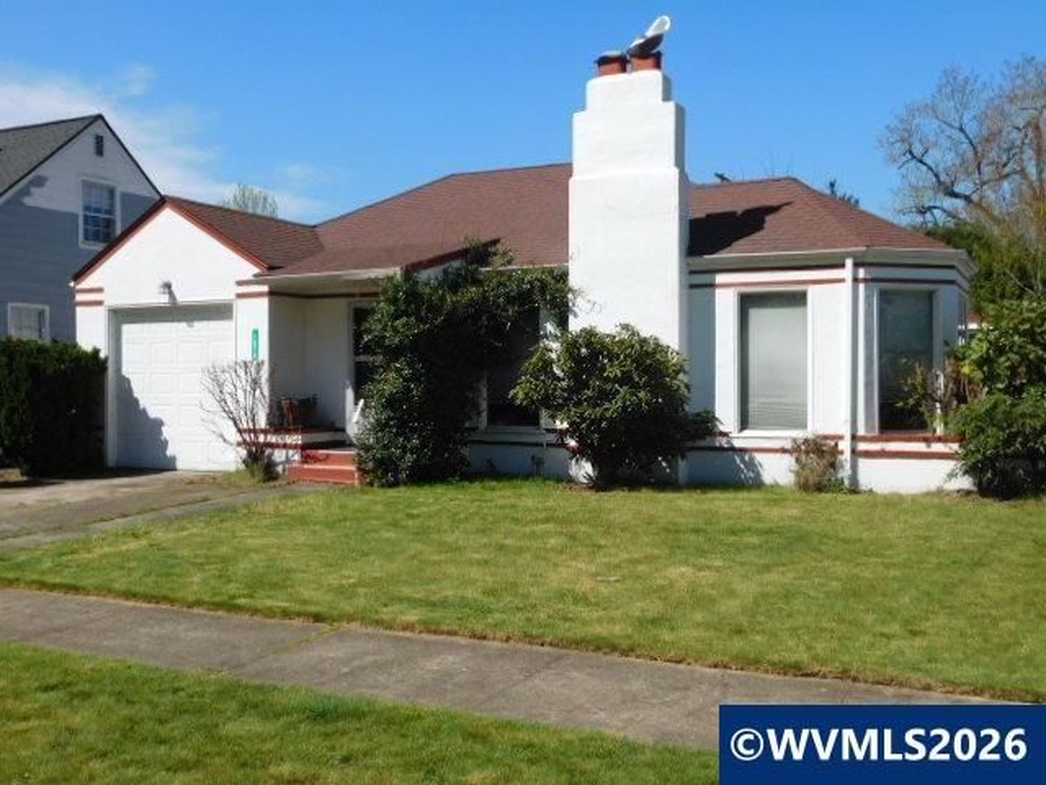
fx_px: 1088
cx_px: 523
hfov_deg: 51.4
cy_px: 392
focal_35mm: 36
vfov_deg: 39.7
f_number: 7
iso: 125
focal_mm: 6.3
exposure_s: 1/400
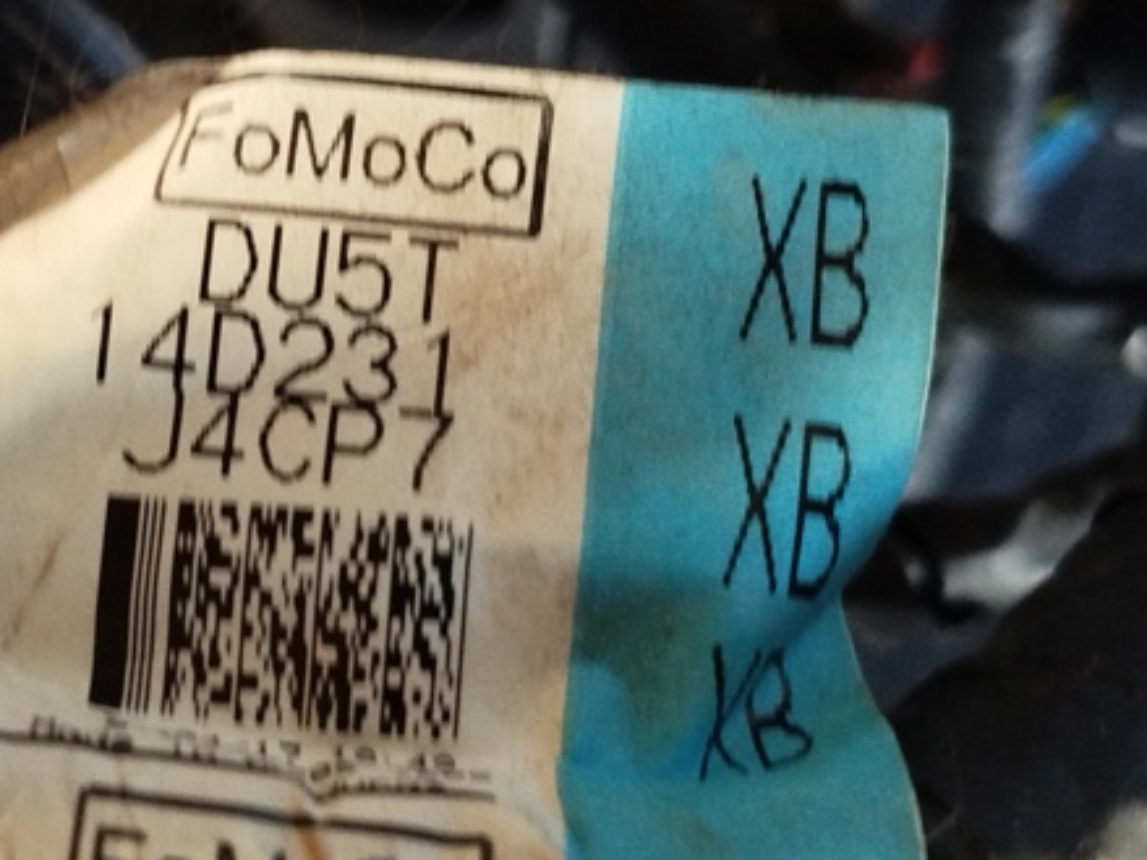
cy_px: 379
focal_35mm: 70
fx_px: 2319
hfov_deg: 27.5
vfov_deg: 21.0
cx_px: 342
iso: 640
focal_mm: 5.31
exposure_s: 1/33
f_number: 1.7
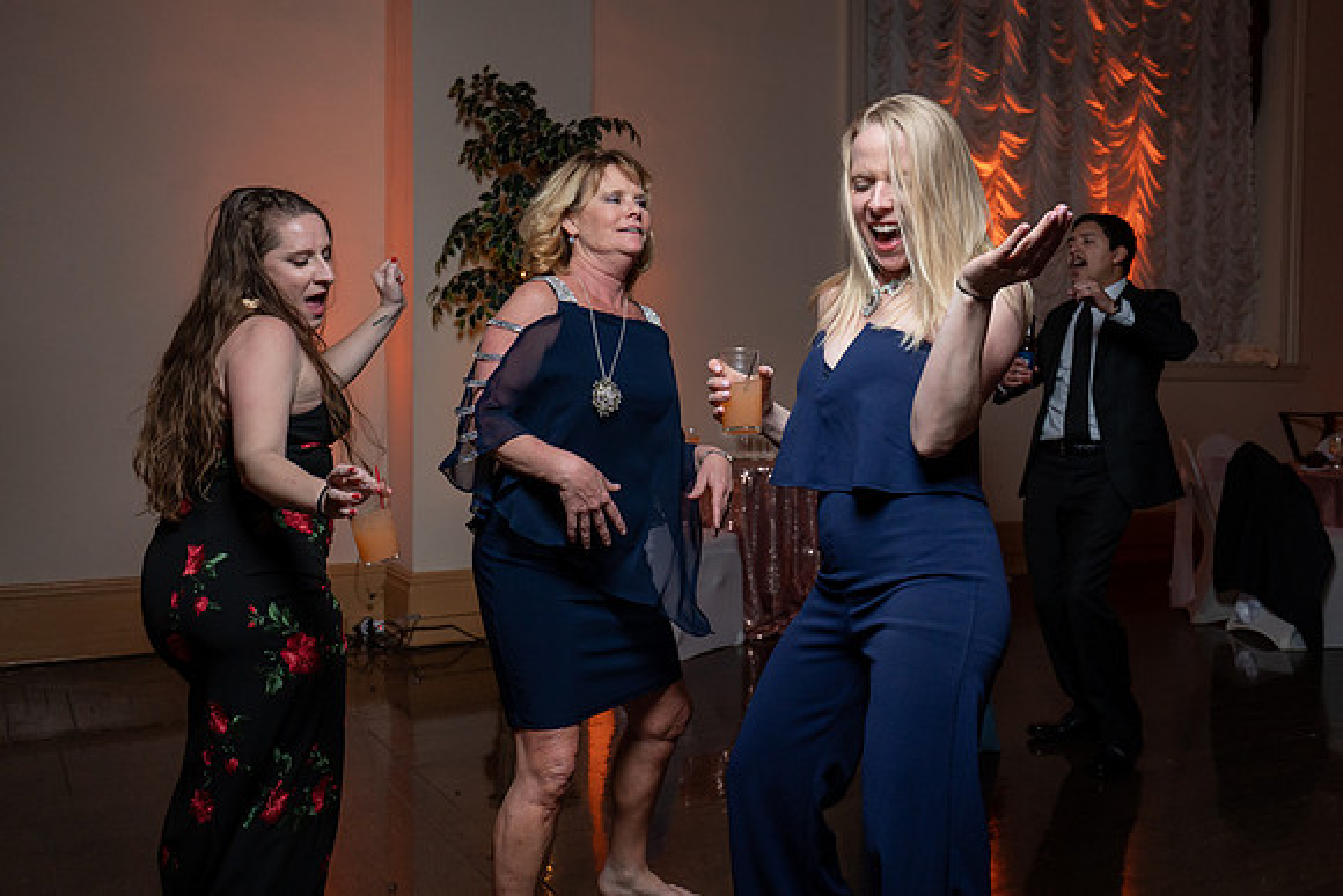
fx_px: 1227
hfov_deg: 57.3
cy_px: 411
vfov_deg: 40.1
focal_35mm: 33
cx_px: 718
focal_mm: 30
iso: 2000
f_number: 4
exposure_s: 1/200
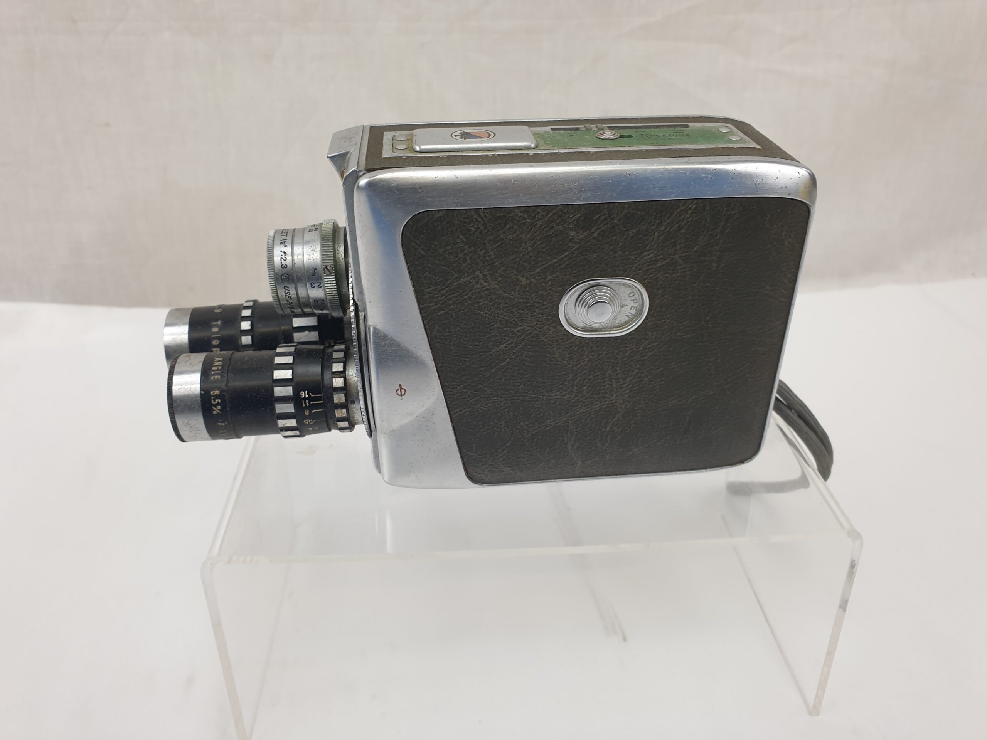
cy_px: 370
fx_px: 741
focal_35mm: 26
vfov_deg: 53.1
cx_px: 494
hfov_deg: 67.3
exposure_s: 1/100
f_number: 2.4
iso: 80
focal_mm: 4.3
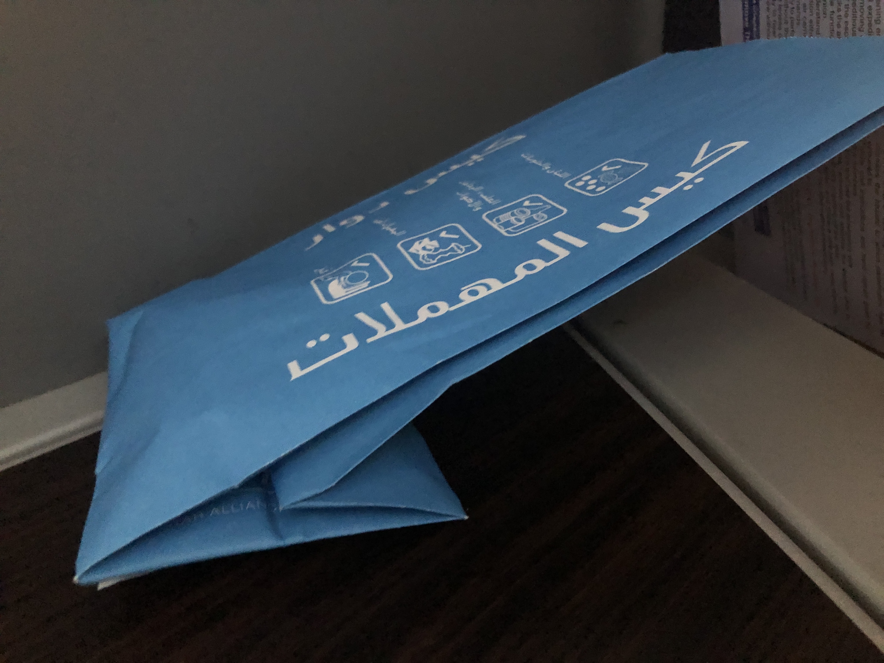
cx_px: 442
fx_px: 715
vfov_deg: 49.7
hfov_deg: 63.4
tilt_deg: -27.3
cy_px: 332
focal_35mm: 28
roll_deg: +4.6
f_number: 1.8
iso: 200
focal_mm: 3.99
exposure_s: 1/4
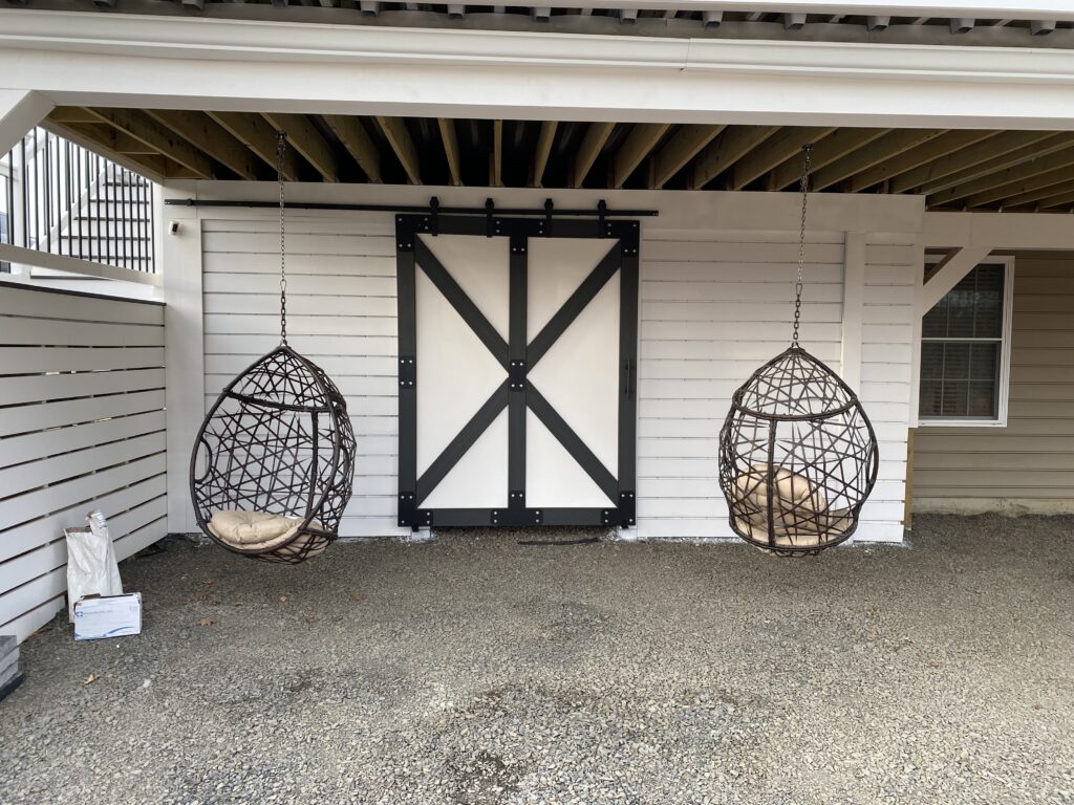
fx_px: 807
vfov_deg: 53.1
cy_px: 402
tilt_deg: -3.6
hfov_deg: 67.3
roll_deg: -1.2
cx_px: 537
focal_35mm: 26
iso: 40
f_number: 1.8
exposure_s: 1/122
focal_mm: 4.25
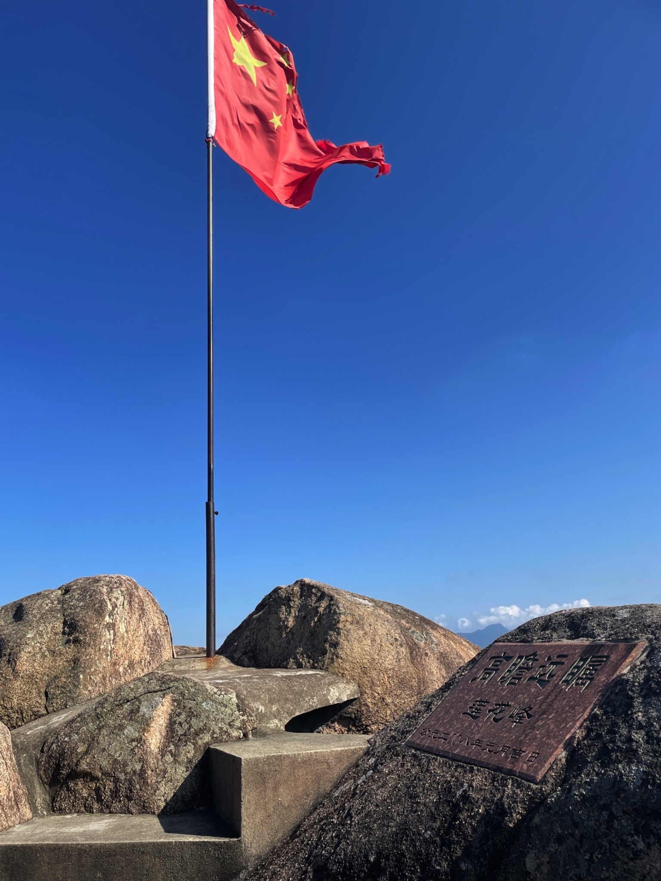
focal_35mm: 26
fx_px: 662
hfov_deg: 53.1
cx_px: 330
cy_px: 440
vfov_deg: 67.3
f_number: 1.6
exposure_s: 1/3205
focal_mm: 4.2
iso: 32
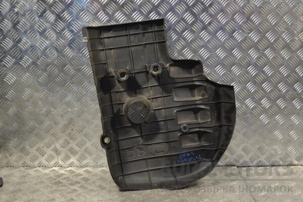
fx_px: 404
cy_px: 101
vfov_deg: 28.1
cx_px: 152
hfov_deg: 41.1
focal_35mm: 48
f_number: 4.8
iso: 220
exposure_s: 1/30
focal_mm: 32
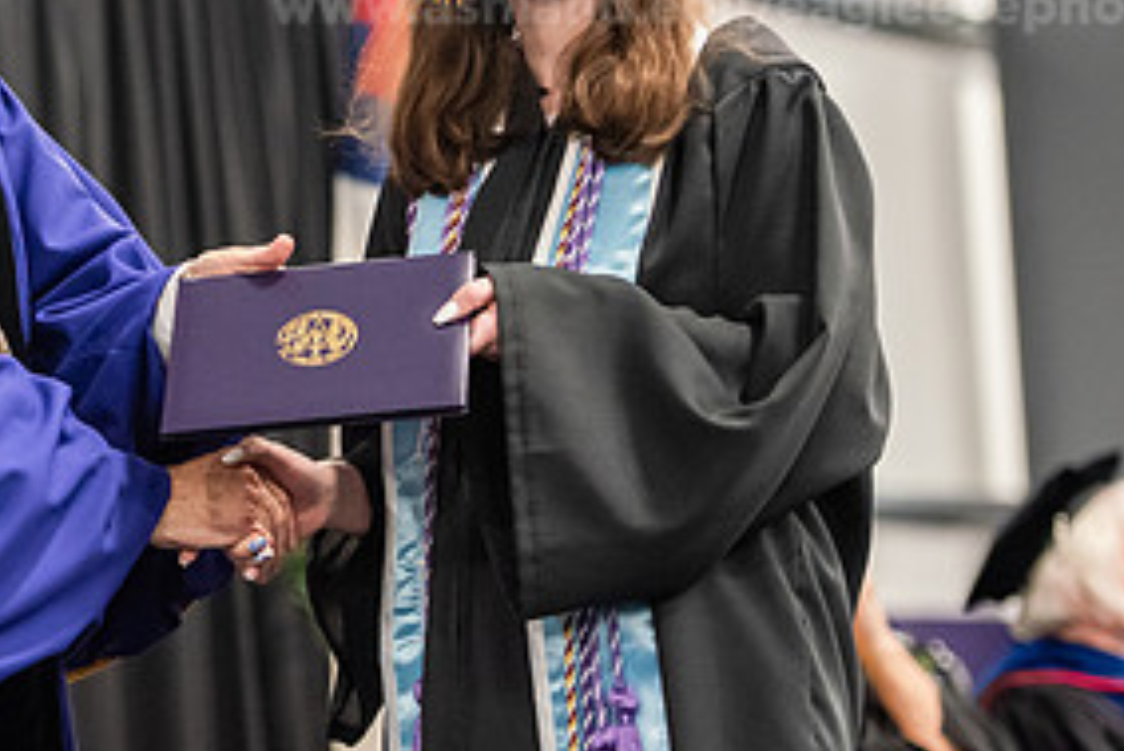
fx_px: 6404
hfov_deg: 10.0
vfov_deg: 6.7
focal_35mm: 205
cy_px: 89
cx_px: 91
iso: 3200
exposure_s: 1/200
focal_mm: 100
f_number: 3.2
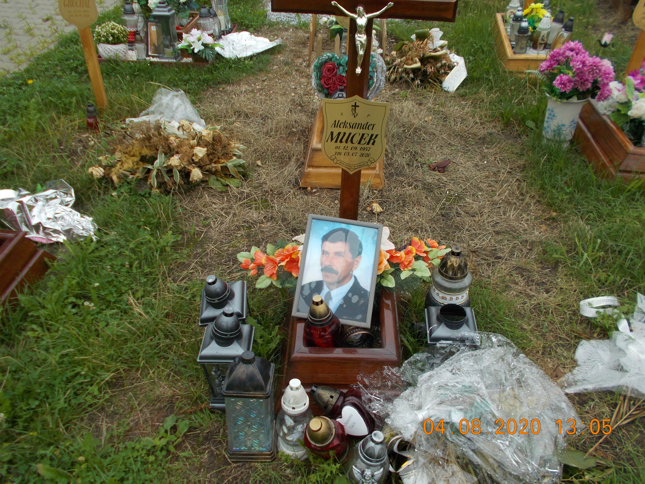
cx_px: 322
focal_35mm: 30
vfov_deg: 46.8
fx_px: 559
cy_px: 242
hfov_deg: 60.0
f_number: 8.6
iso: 80
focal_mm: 5.3
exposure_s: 1/100
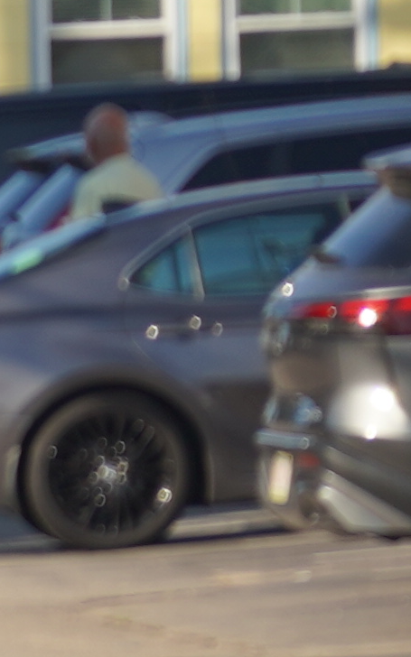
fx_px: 21721
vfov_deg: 1.7
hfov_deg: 1.1
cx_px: -1333
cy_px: 903
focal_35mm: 1212
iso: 100
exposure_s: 1/320
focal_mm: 147
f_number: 6.3
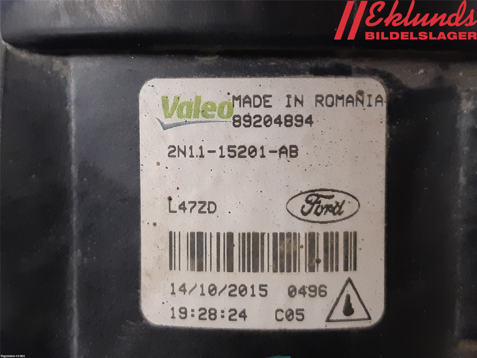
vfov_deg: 53.1
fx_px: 358
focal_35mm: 26
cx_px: 238
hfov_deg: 67.3
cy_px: 179
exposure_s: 1/50
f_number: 1.7
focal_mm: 3.93
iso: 250
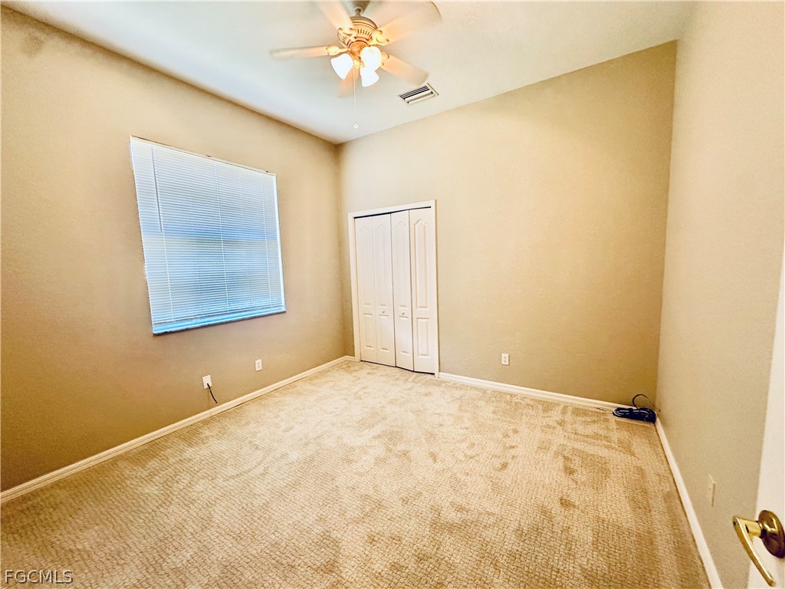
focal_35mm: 14
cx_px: 392
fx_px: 317
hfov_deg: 102.1
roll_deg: +1.8
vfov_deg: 85.7
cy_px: 294
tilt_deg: -5.9
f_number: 2.2
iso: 160
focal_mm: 2.22
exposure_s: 1/60
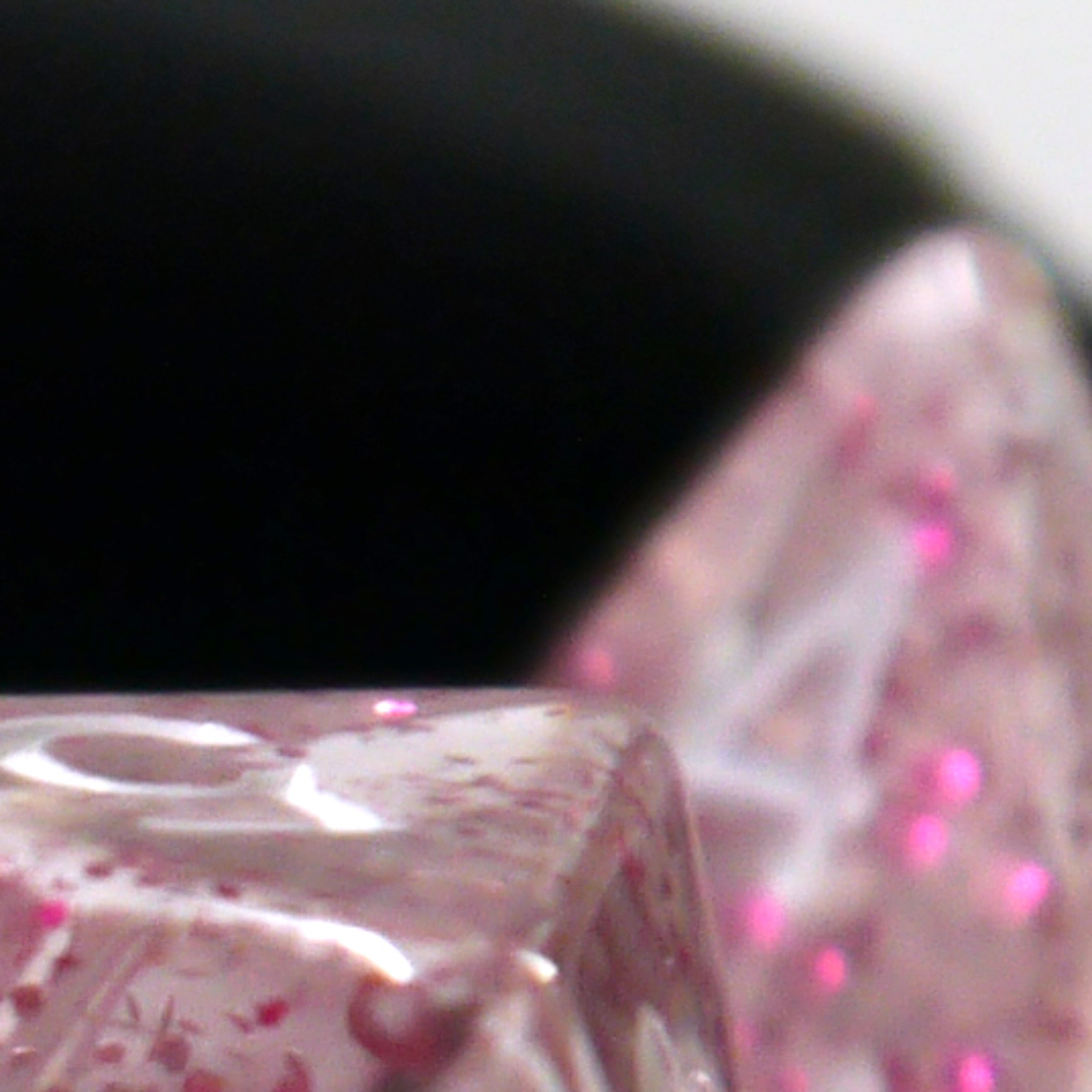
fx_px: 19416
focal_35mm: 544
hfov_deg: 3.2
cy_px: 1249
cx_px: -1649
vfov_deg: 3.2
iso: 250
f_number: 5.3
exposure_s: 1/80
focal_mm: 36
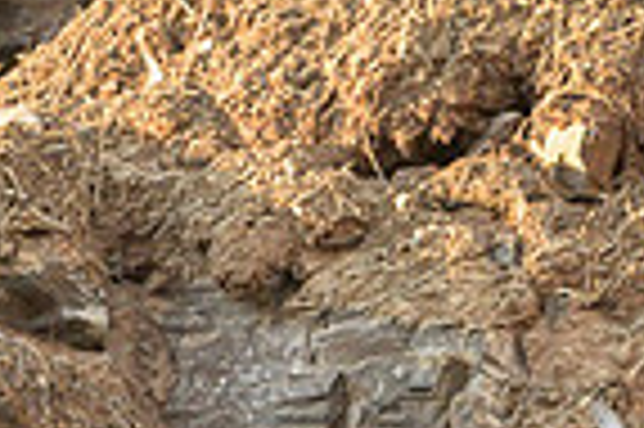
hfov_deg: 0.7
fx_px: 51693
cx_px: -664
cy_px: 1011
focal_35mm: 2893
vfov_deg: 0.5
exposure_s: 1/2000
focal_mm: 500
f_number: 4
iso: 2000
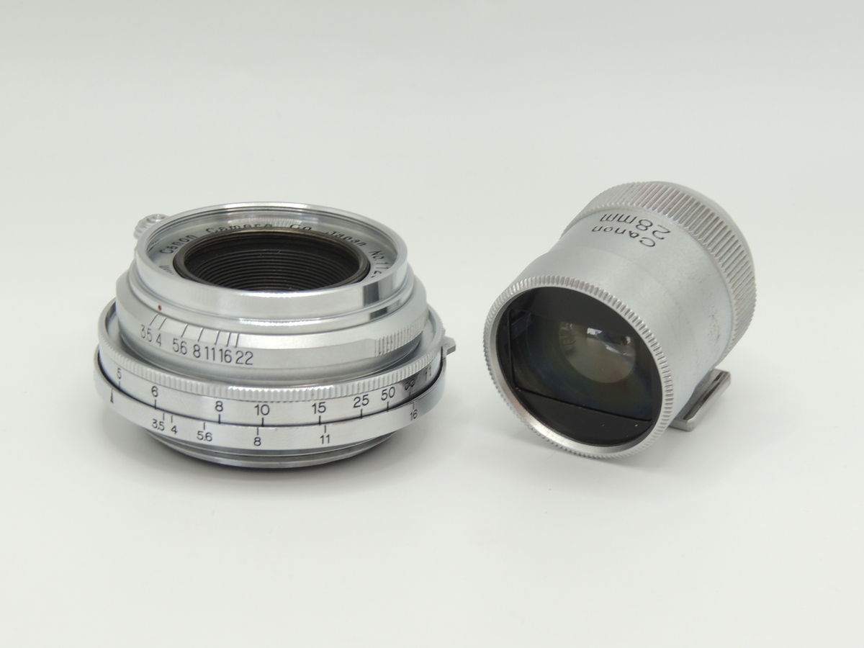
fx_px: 2995
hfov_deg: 16.4
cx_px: 432
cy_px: 324
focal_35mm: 120
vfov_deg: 12.3
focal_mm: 21.4
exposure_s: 1/20
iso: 100
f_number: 5.3
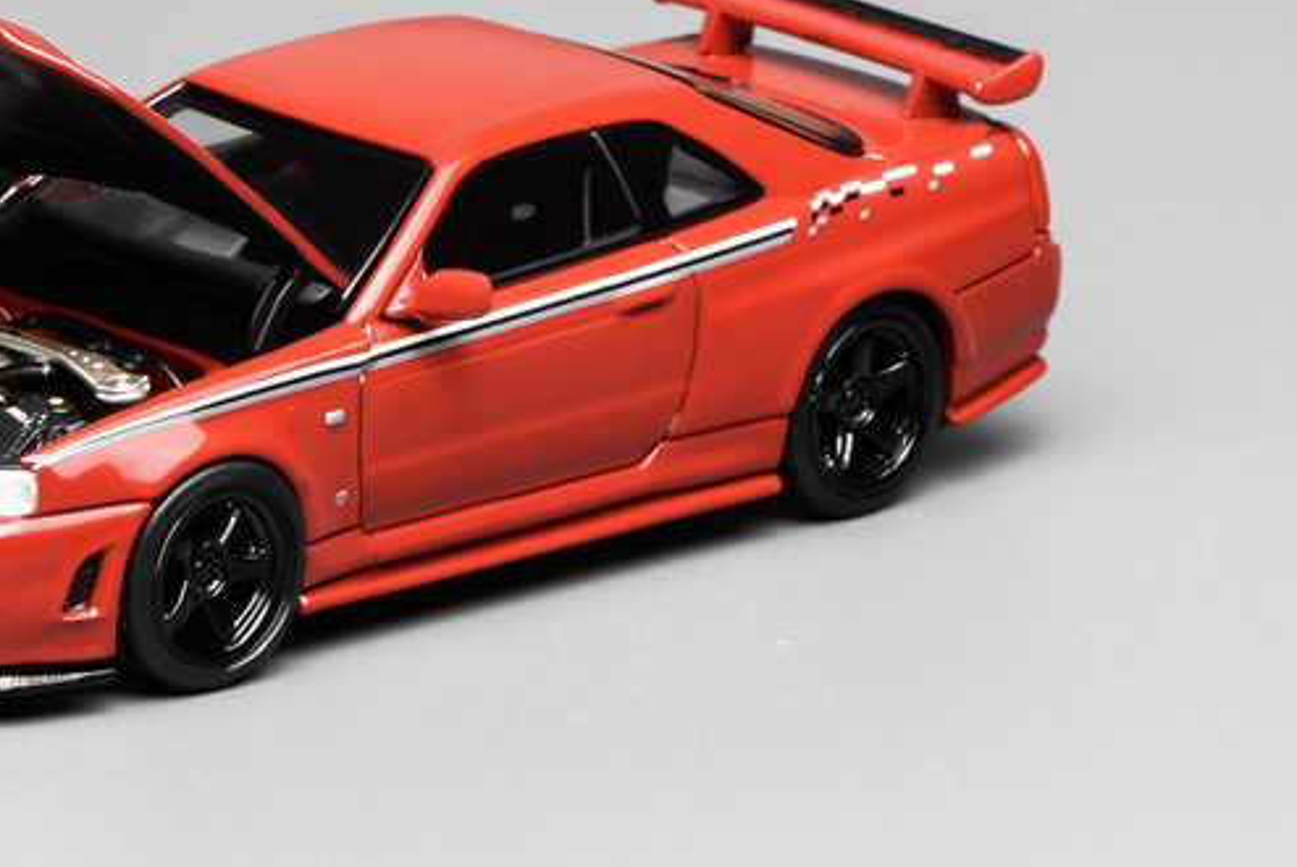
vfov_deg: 8.1
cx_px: 294
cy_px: 315
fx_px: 6128
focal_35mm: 170
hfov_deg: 12.0
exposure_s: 1/1.25
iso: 100
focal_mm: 105
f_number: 22
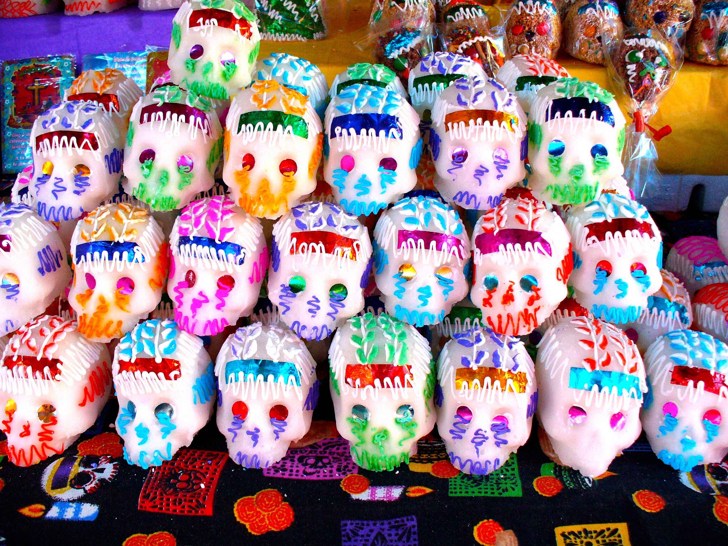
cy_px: 273
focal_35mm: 37
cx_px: 364
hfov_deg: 50.1
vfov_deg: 38.7
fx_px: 778
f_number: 2.8
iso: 125
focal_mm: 6.1
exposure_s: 1/50
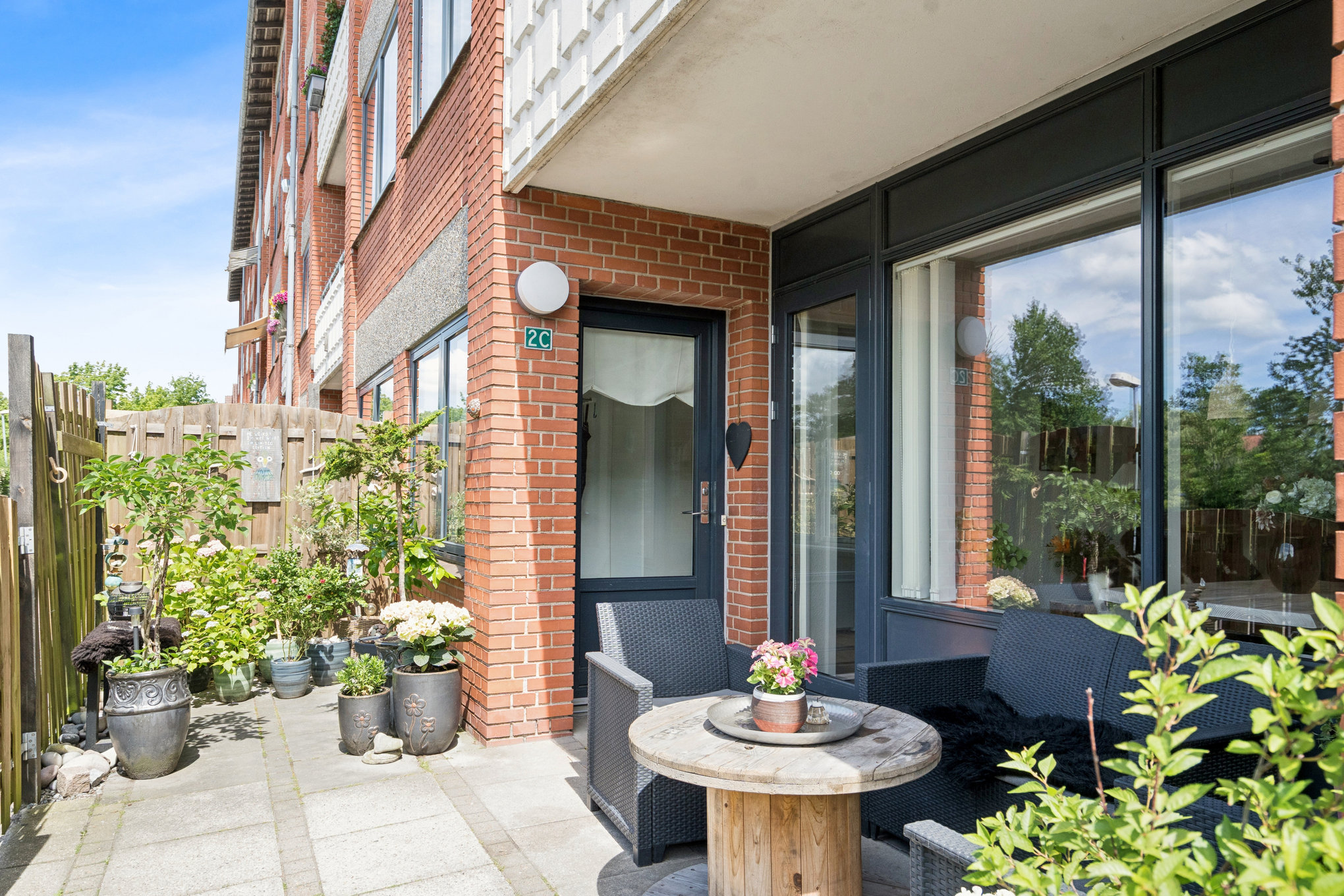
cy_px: 448
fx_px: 859
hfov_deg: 76.1
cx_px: 672
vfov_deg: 55.1
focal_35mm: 23
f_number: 7.1
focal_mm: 23
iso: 800
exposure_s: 1/500
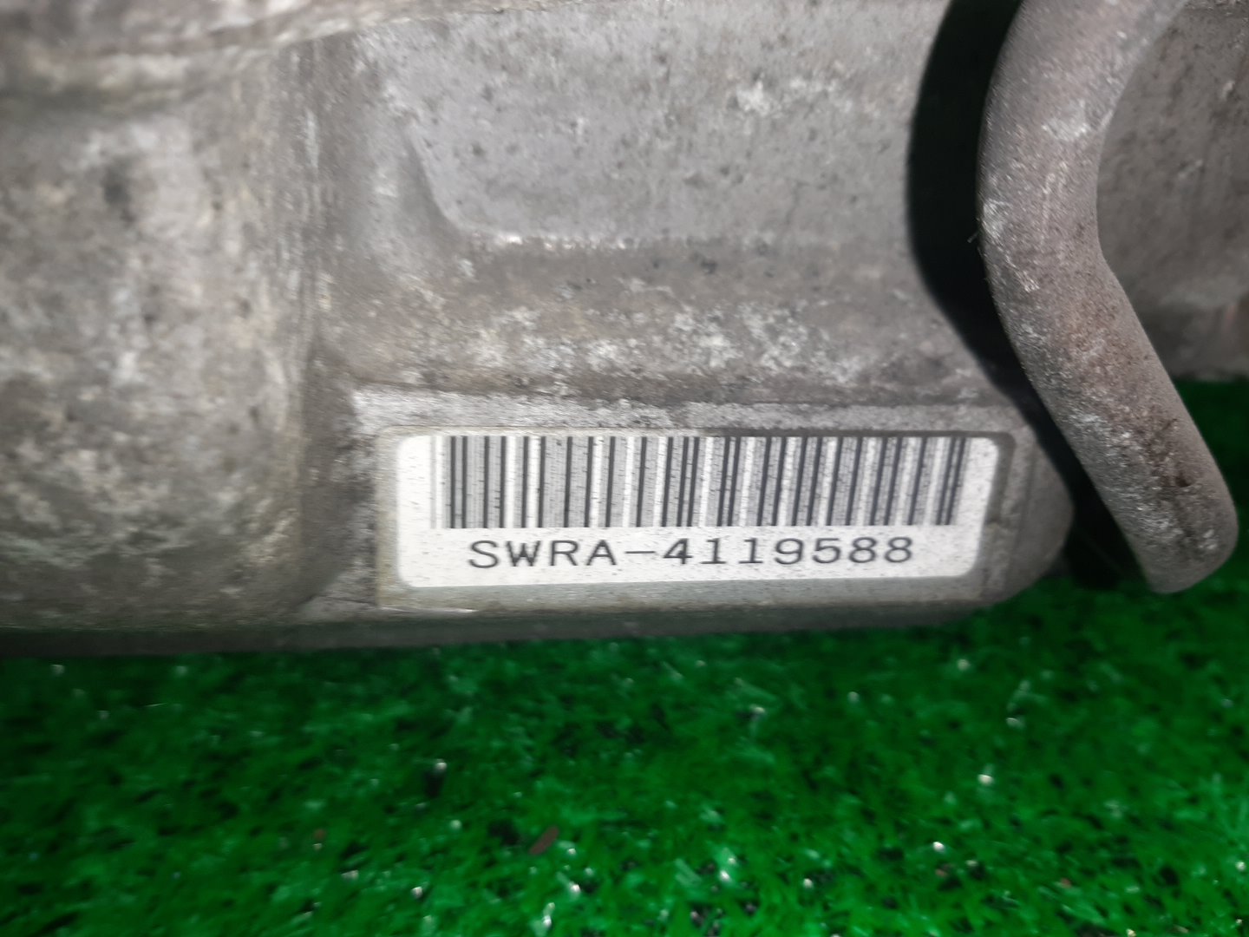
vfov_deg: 53.1
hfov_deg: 67.3
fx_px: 938
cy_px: 468
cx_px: 624
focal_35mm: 26
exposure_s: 1/50
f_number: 1.7
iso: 56
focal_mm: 3.93
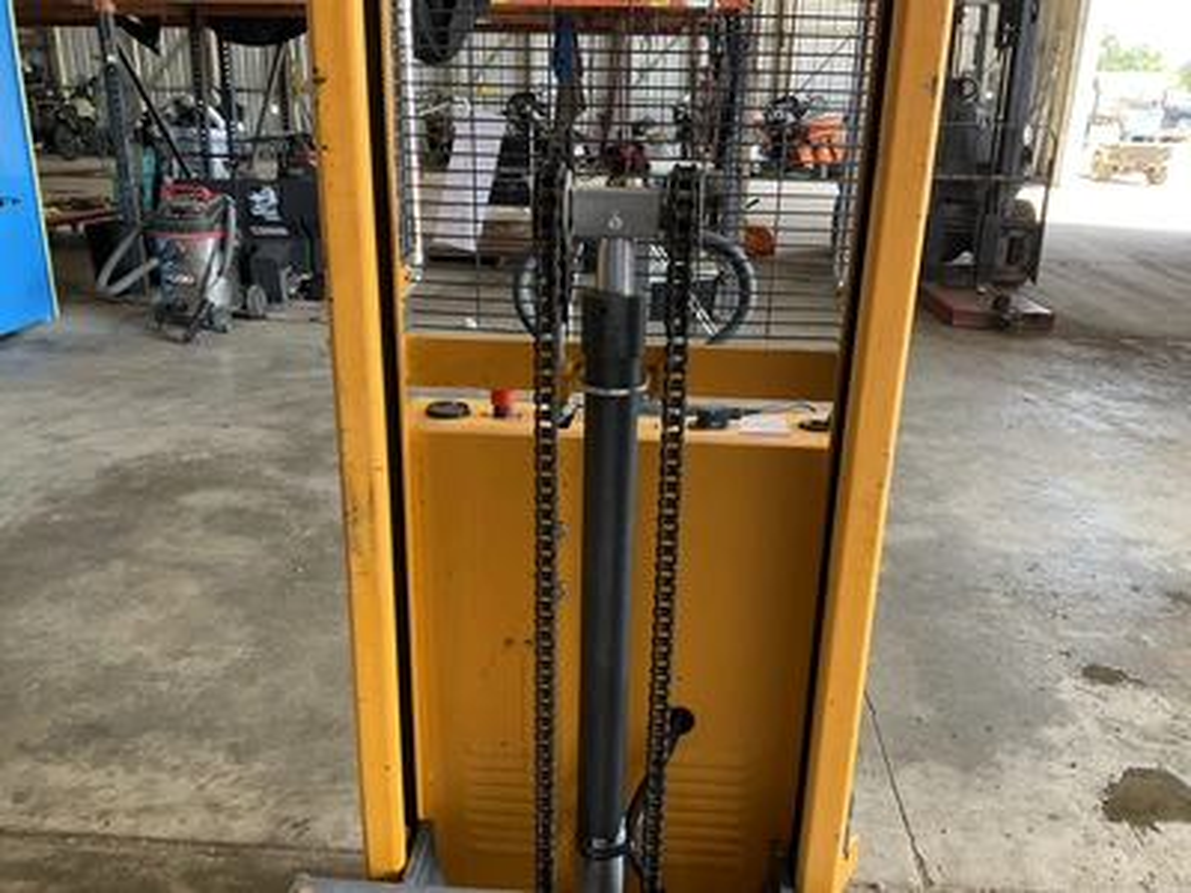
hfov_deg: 61.7
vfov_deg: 48.2
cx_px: 596
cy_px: 446
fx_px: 998
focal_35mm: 29
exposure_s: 1/109
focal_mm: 3
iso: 64
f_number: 1.8
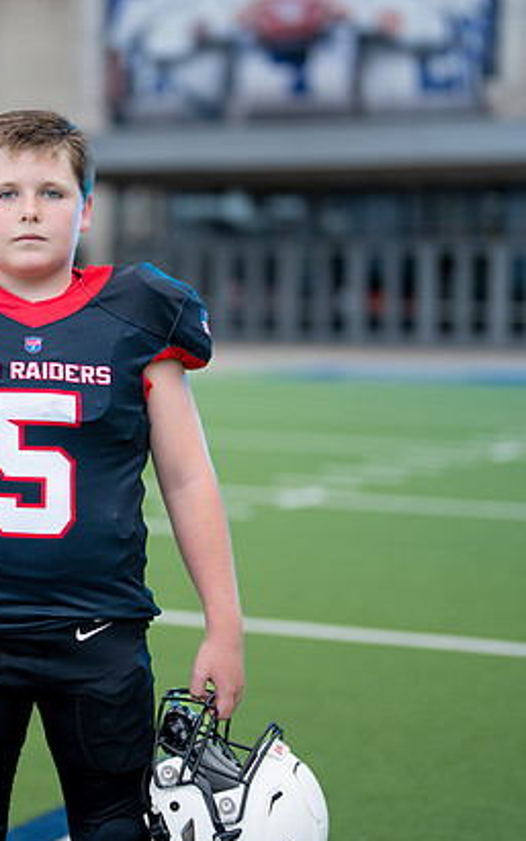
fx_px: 2018
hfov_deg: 14.7
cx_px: 75
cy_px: 386
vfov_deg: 23.5
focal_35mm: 88
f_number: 1.2
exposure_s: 1/1250
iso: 100
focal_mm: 50
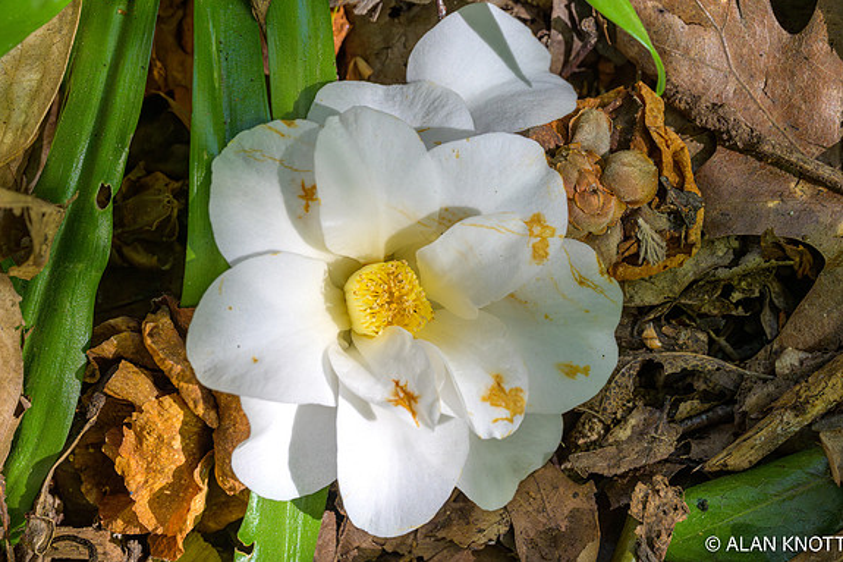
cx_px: 421
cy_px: 280
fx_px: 2481
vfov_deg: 12.9
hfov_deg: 19.3
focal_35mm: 106
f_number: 9
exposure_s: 1/640
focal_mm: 105
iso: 1250
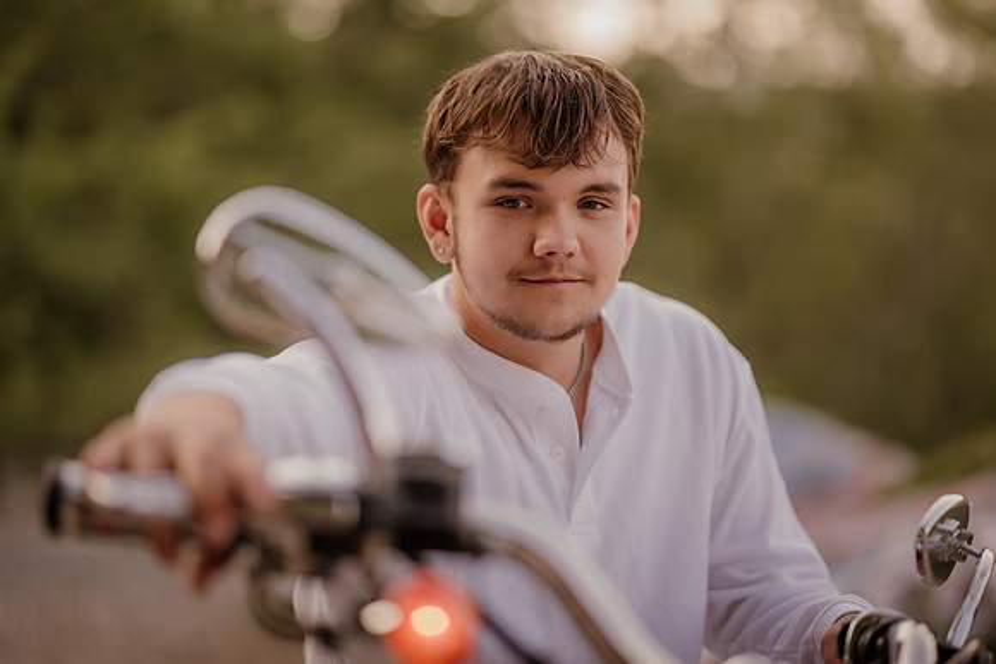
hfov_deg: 23.9
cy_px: 332
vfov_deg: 16.1
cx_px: 498
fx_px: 2352
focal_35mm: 85
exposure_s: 1/400
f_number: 1.4
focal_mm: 85
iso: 100
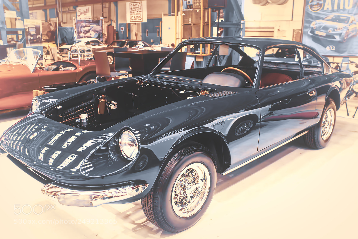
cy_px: 120
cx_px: 179
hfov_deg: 54.4
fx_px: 348
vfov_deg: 37.9
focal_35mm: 35
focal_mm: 35
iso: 1250
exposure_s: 1/40
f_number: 2.8
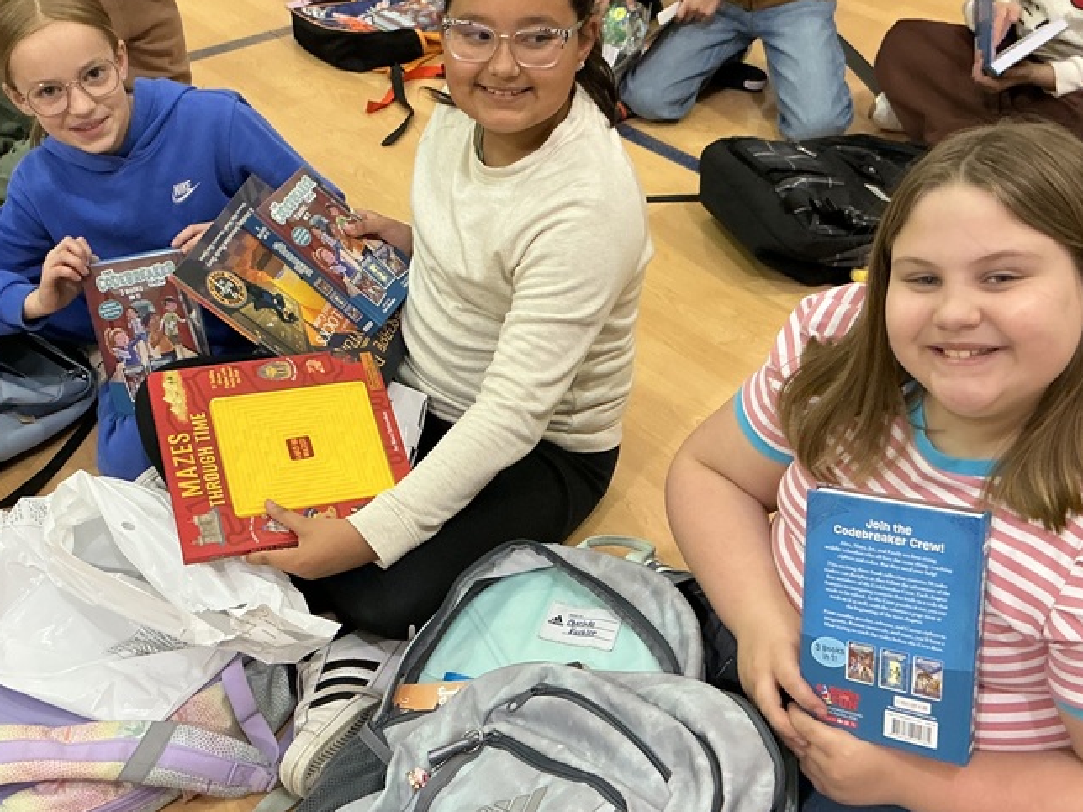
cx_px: 441
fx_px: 1408
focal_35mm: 45
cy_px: 356
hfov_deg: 41.9
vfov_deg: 32.1
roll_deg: +0.2
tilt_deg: -34.7
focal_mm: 3
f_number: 1.8
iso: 125
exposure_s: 1/60
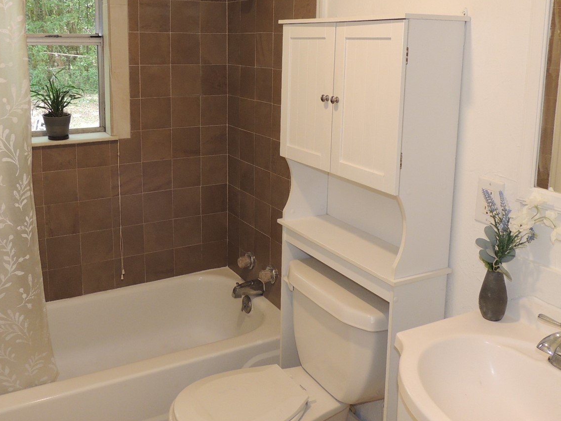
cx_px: 237
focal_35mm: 34
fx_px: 551
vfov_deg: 41.0
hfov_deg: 53.7
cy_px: 127
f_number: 3
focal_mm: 4.3
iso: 220
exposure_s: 1/40
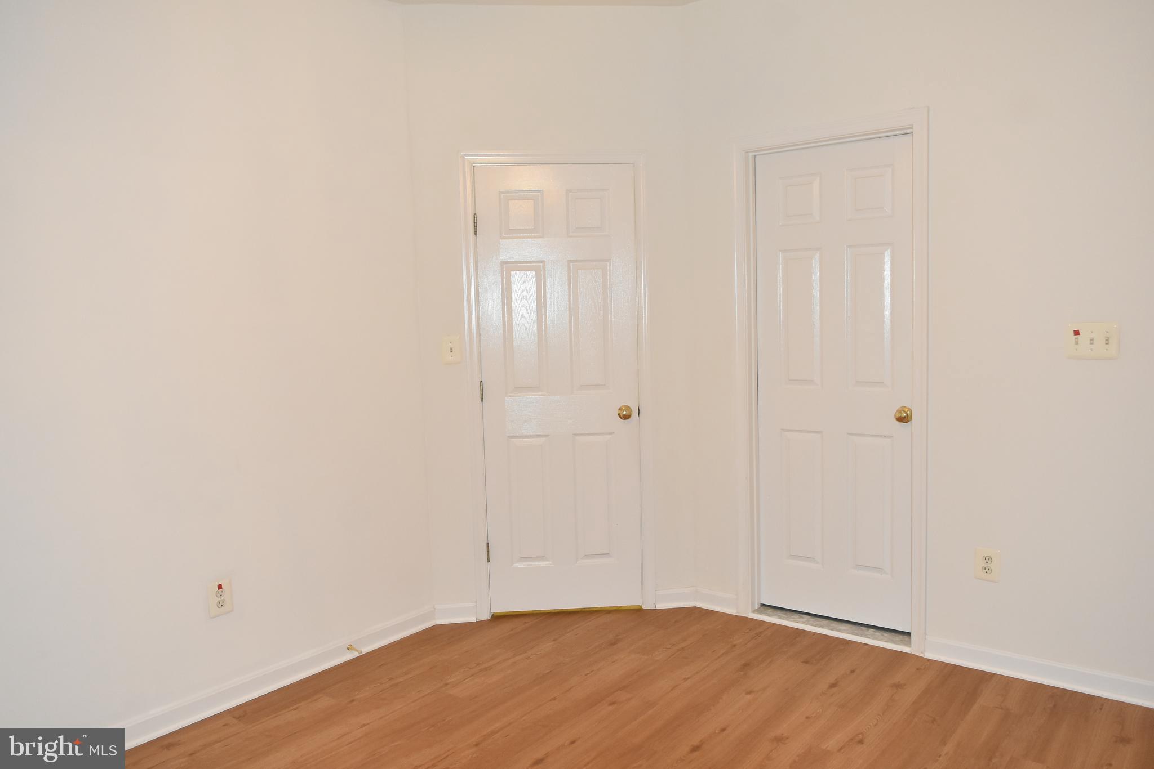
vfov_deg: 50.4
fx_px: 817
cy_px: 384
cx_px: 577
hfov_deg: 70.4
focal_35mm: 26
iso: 1600
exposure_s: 1/60
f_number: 4.5
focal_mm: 17
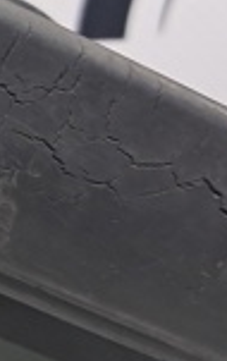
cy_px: 37
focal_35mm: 121
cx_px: -315
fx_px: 1192
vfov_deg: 17.0
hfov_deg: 9.6
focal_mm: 4
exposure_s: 1/50
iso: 64
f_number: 1.8
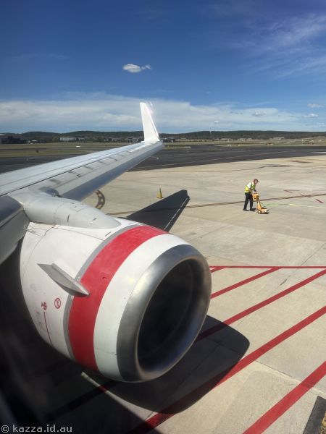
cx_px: 163
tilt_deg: -13.3
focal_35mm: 24
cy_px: 217
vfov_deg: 71.6
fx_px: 301
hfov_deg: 56.8
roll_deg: -0.2
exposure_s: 1/6211
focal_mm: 6.86
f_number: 1.78
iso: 80
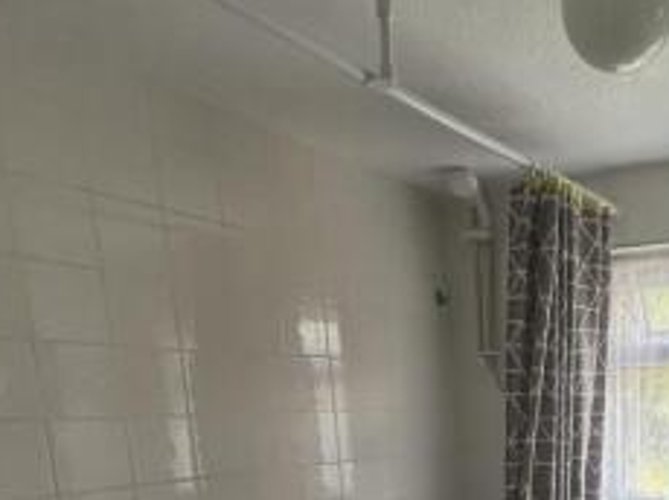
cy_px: 536
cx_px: 580
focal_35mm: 33
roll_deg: +1.1
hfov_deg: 50.3
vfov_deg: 36.8
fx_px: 637
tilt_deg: -12.3
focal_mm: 1.57
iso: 125
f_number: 1.8
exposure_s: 1/99
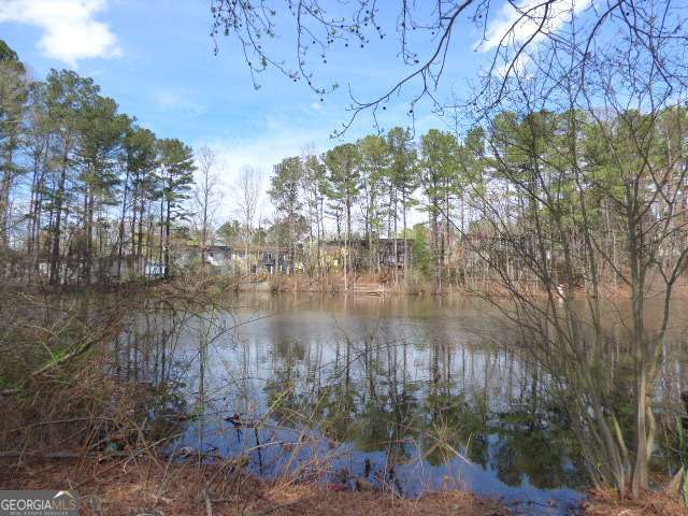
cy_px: 258
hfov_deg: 81.7
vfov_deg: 66.0
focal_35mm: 20
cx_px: 344
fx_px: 398
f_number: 2.8
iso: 160
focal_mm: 3.58
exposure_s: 1/800
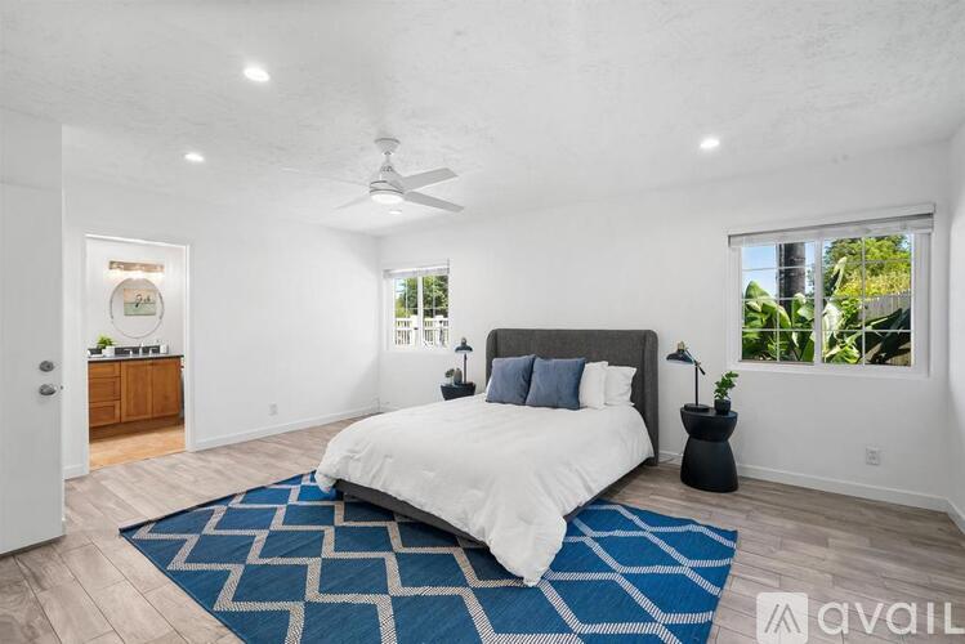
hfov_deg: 96.7
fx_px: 429
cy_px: 322
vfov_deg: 73.8
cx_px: 482
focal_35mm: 16
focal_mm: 16
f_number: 11
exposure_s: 2.5
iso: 125
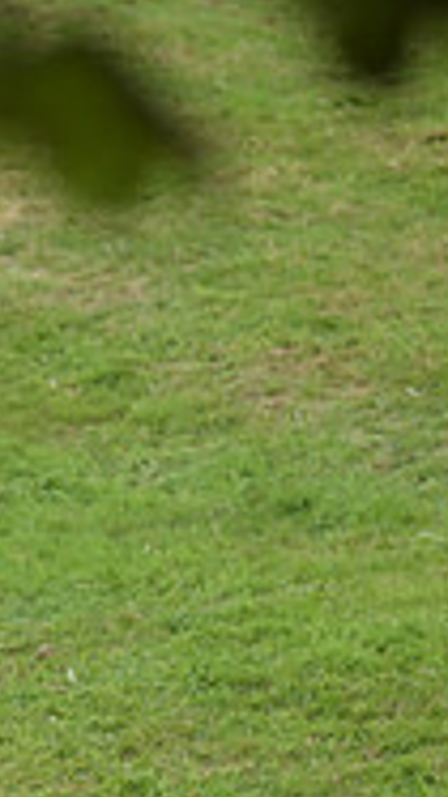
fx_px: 13746
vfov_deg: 3.3
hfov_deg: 1.9
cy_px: 757
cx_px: -742
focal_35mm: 650
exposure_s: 1/1250
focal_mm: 200
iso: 1000
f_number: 5.6
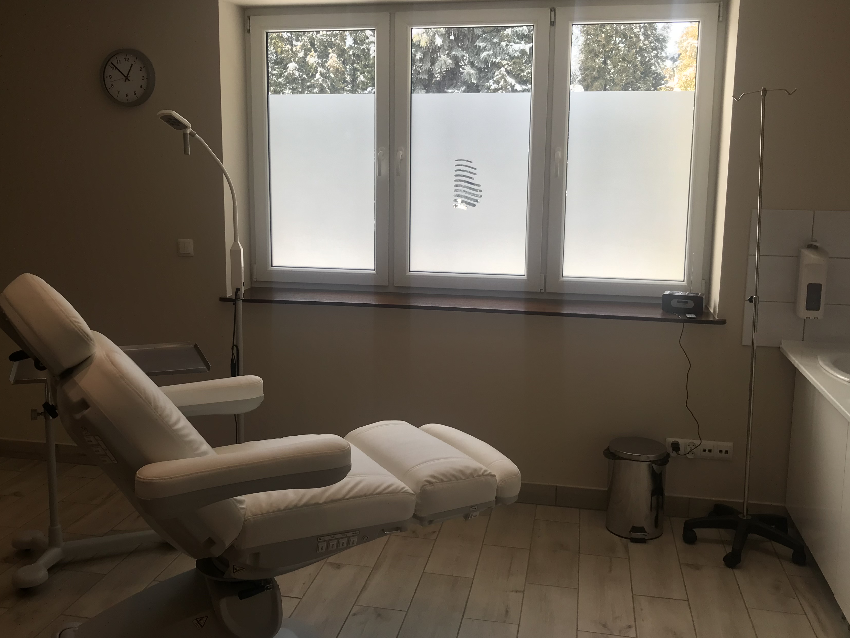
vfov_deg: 41.8
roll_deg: +0.8
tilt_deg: -8.8
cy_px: 293
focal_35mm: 34
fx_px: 835
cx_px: 398
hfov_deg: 53.9
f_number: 1.8
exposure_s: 1/94
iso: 25
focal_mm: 3.99
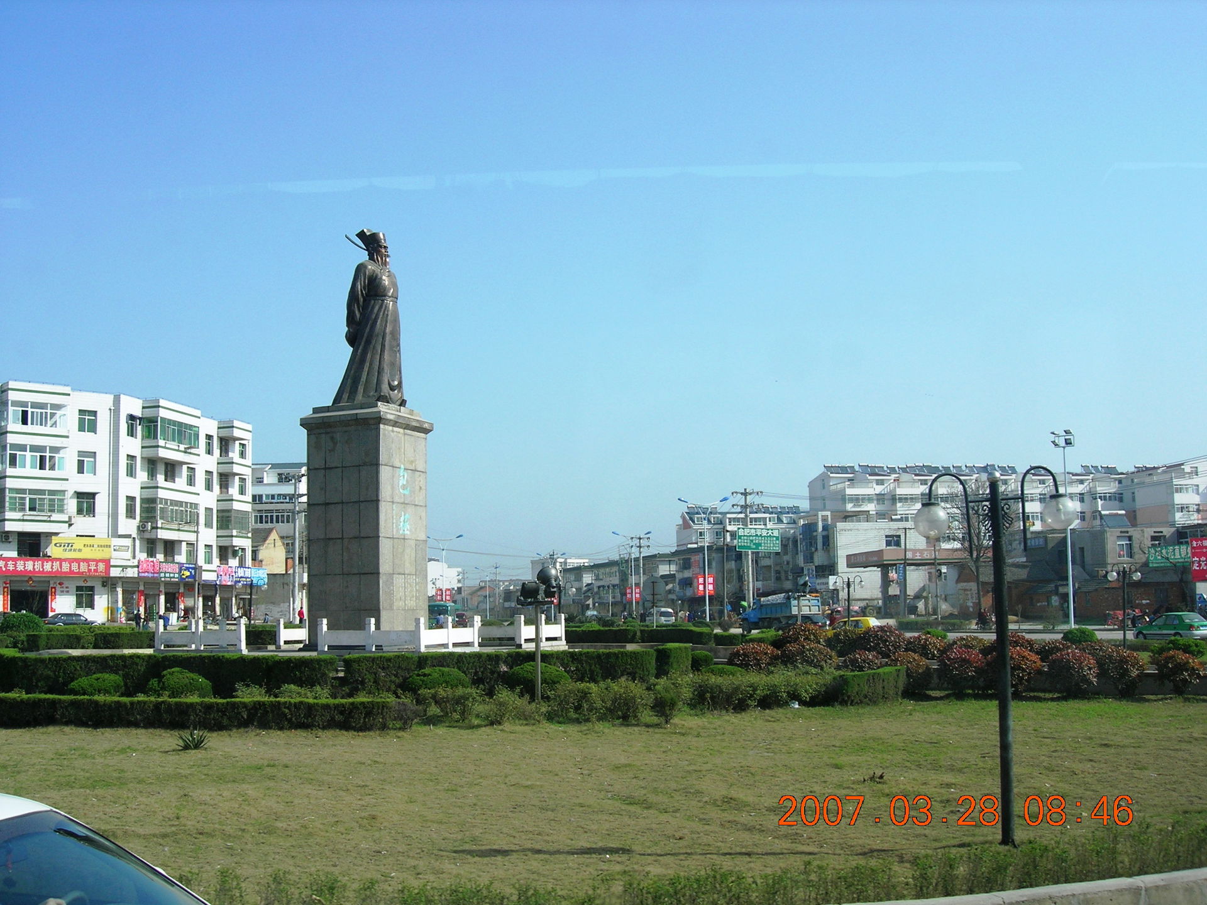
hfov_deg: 49.0
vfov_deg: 37.7
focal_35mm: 38
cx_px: 604
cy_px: 452
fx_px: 1325
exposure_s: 1/436
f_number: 4.8
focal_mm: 7.8
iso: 64
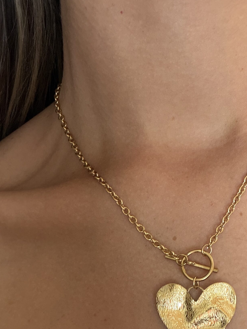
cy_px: 230
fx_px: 447
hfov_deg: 30.6
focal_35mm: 47
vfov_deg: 39.7
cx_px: 172
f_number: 1.9
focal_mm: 2.71
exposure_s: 1/42
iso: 320
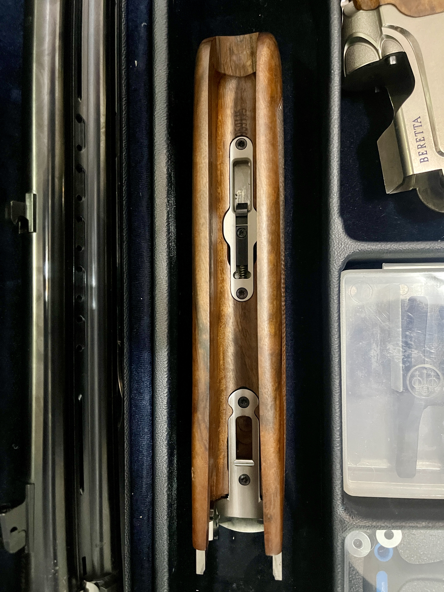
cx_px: 222
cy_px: 296
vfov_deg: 69.4
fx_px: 428
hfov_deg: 54.9
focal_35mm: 25
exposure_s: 1/25
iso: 800
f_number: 1.6
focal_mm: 5.1
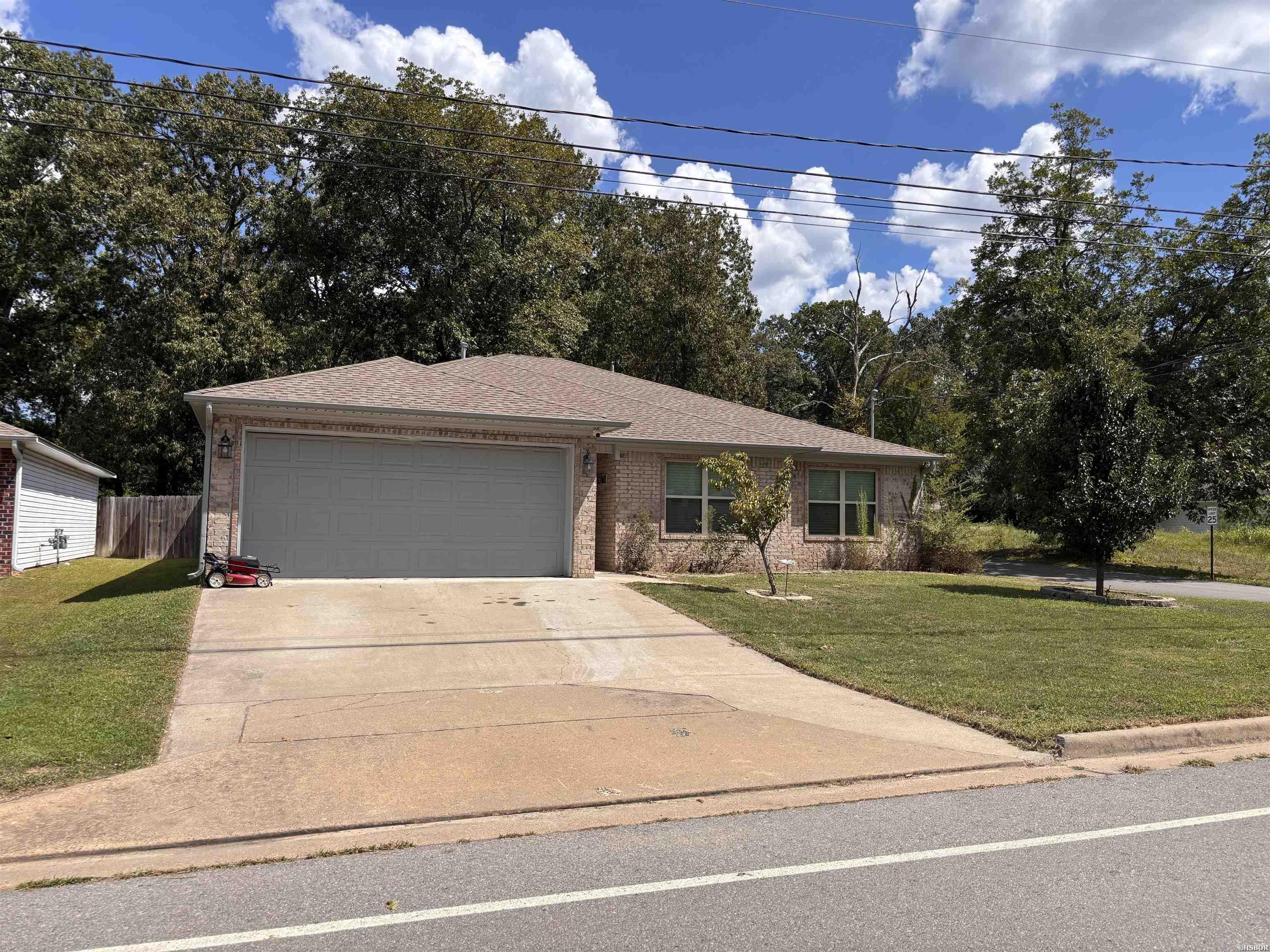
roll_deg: -0.9
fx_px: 954
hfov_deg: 67.3
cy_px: 476
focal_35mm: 26
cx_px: 635
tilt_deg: +3.1
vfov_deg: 53.1
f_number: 1.6
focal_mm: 5.96
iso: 50
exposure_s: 1/3650
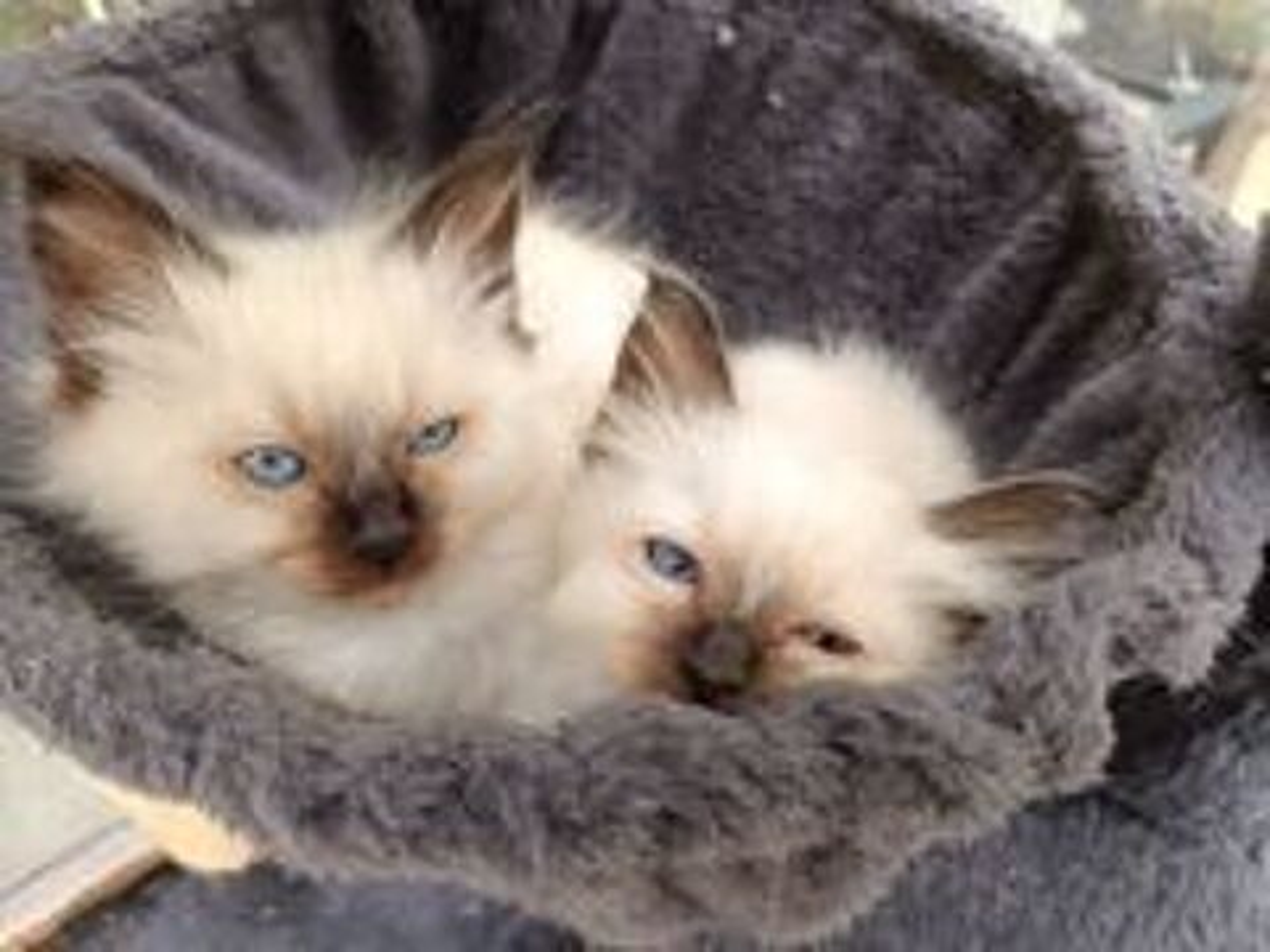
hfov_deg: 71.6
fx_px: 881
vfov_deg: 56.8
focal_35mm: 24
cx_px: 635
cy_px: 476
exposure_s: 1/101
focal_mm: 5.59
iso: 213
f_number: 1.88
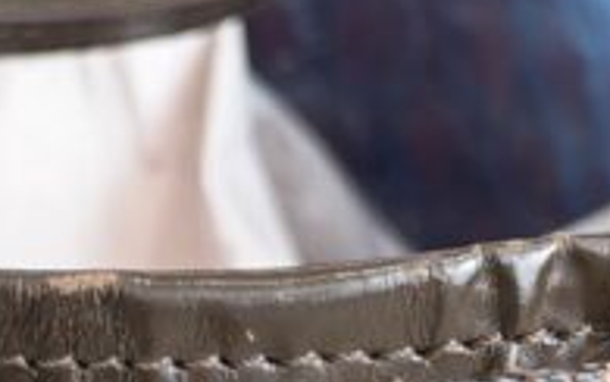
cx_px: -88
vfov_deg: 6.3
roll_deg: -2.7
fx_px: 3476
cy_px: 435
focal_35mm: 209
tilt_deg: -22.0
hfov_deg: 9.9
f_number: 1.78
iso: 125
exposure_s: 1/60
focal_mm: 6.76
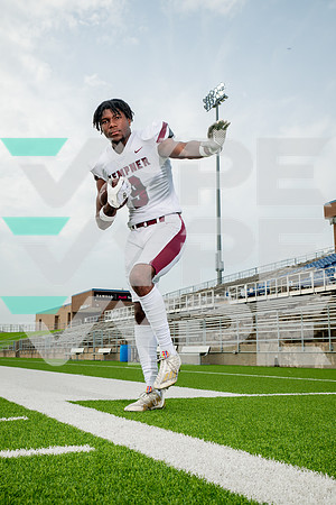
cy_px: 252
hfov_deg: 35.1
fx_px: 532
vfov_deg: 50.7
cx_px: 168
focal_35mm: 38
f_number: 7.1
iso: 125
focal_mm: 38
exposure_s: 1/320
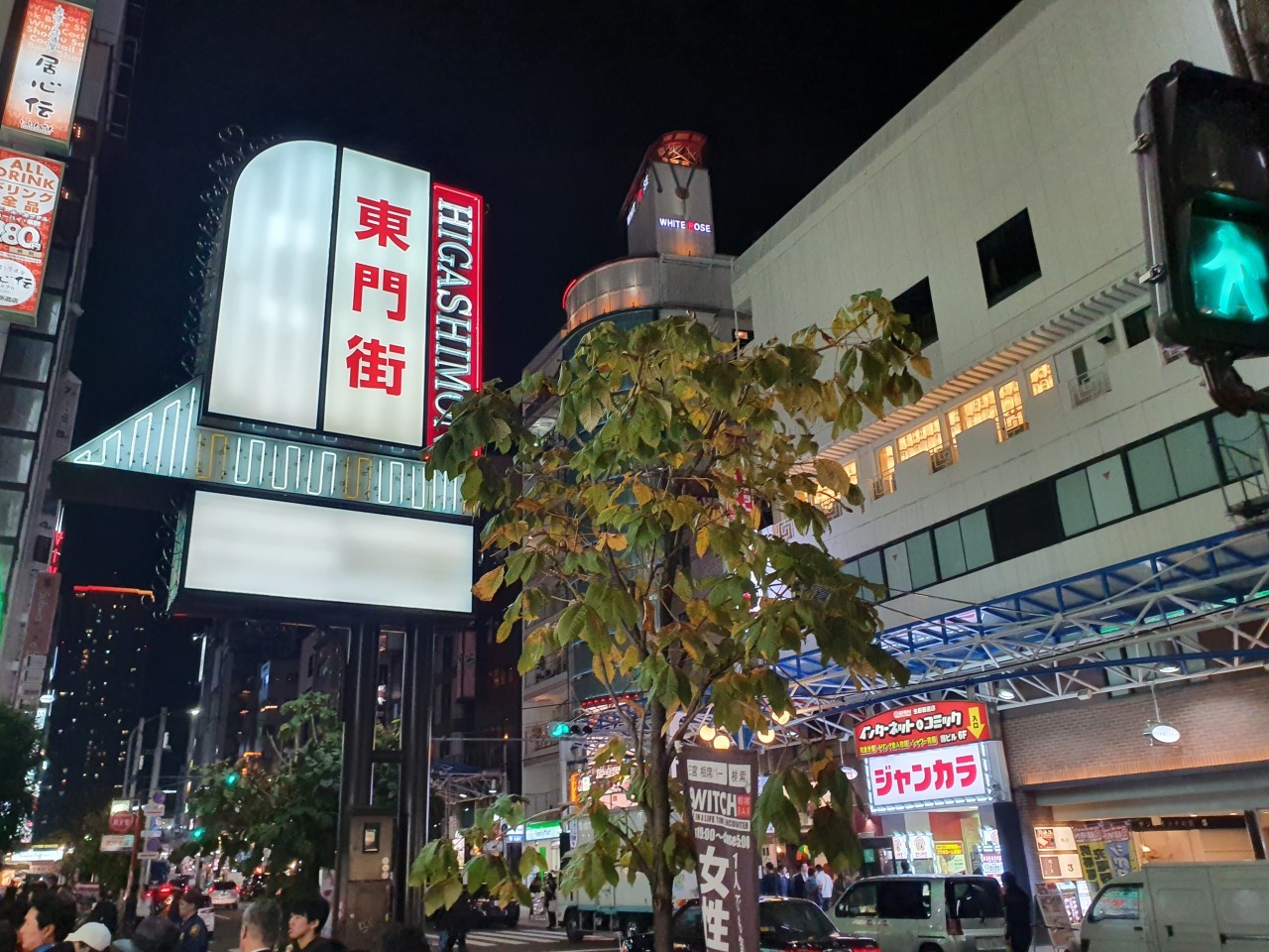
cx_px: 634
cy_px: 476
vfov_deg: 53.1
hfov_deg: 67.3
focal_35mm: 26
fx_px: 953
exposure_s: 1/120
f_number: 2.4
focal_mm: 4.32
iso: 125
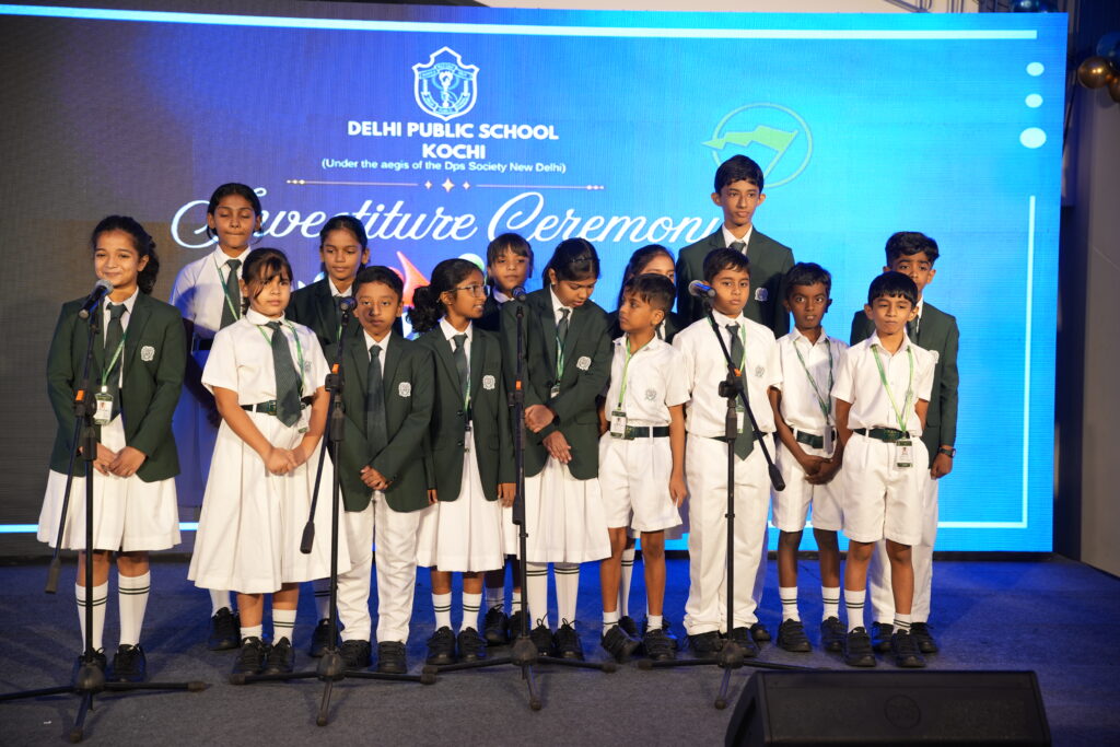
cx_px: 560
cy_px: 374
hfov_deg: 37.3
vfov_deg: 25.4
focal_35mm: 53
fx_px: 1658
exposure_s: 1/160
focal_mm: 53.3
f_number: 2.8
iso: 400
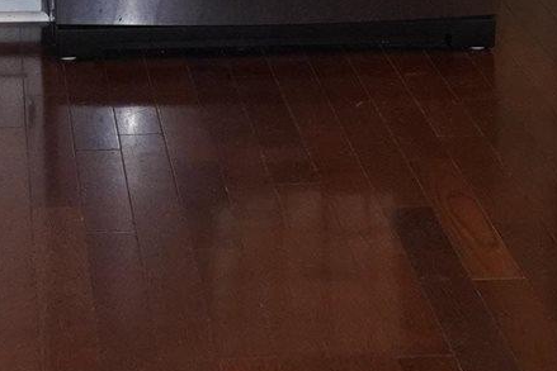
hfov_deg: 17.5
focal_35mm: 116
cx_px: 56
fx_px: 1788
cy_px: -532
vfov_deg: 10.2
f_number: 4.5
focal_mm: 11
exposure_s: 1/60
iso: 800
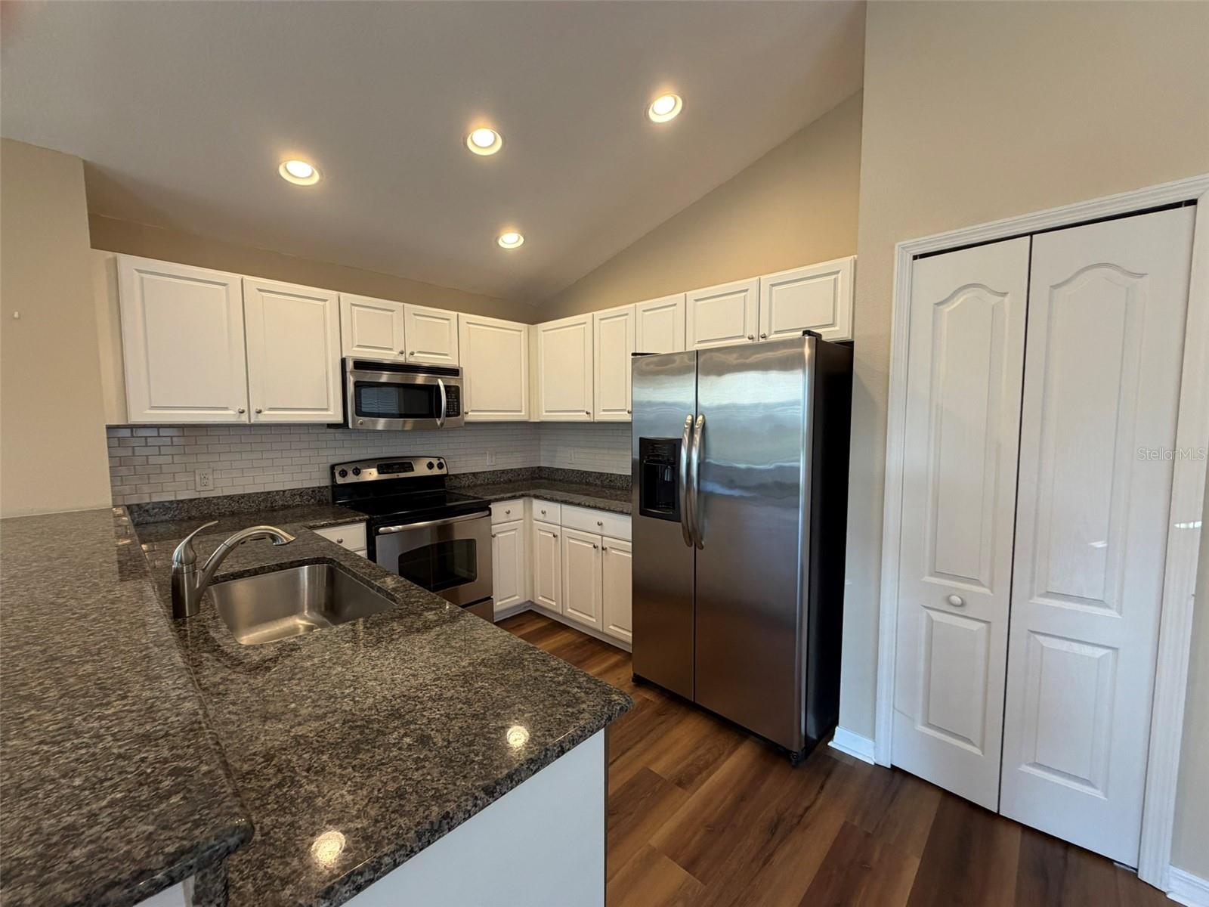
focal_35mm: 14
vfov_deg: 85.7
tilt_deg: -5.0
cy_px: 454
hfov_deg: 102.1
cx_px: 604
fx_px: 489
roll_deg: -0.2
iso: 250
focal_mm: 2.22
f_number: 2.2
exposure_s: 1/120
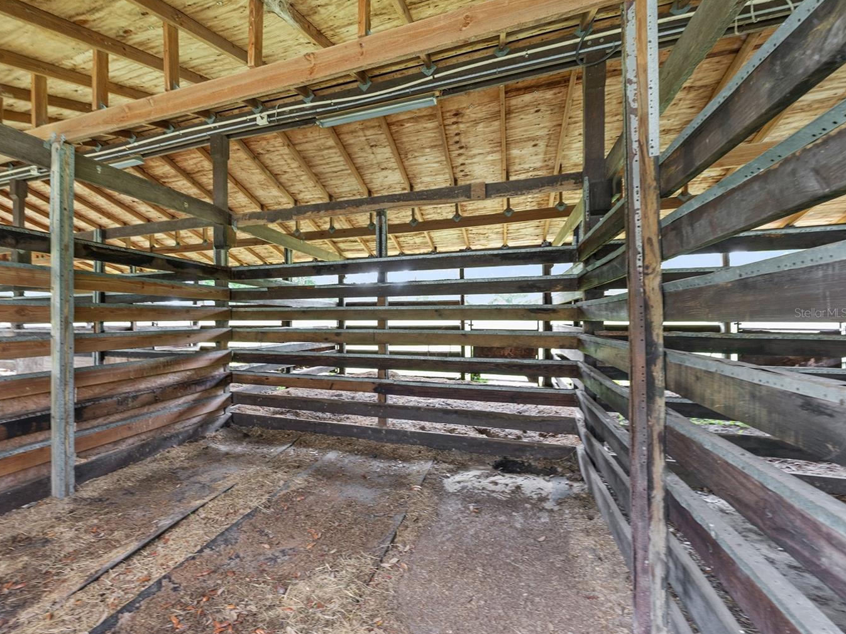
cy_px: 312
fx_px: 391
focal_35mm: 16
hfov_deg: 93.5
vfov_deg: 78.1
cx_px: 348
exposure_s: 1/13
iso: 1000
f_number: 8
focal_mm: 14
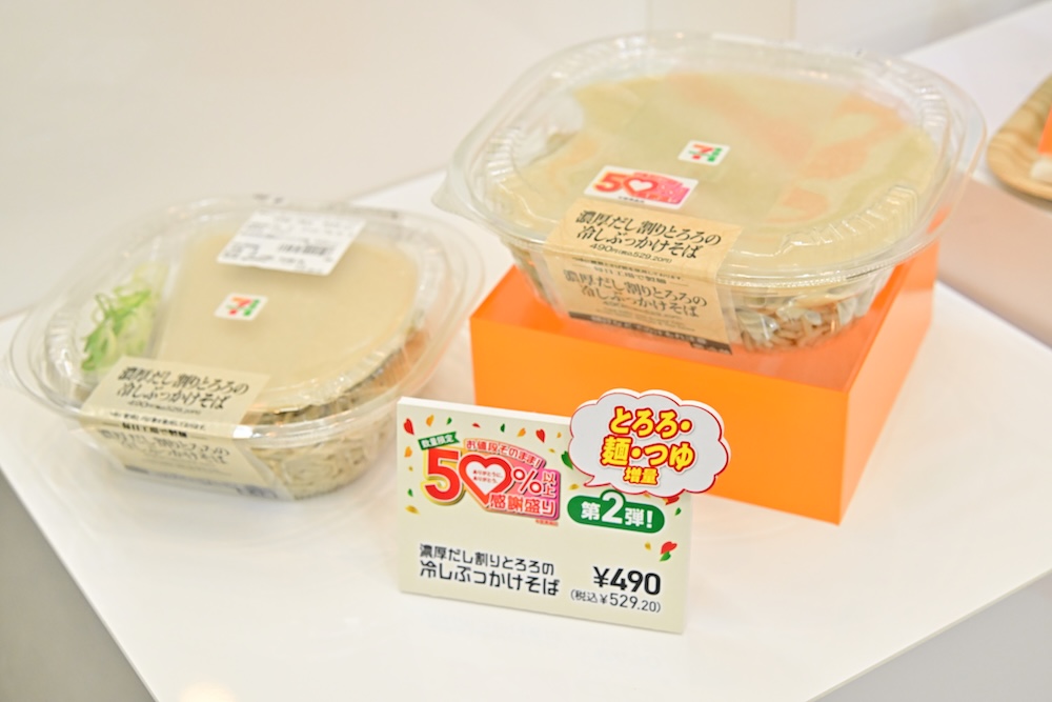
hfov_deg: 33.4
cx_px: 526
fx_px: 1753
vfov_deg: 22.6
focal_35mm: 60
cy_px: 351
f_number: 7.1
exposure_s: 1/250
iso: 4000
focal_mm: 60
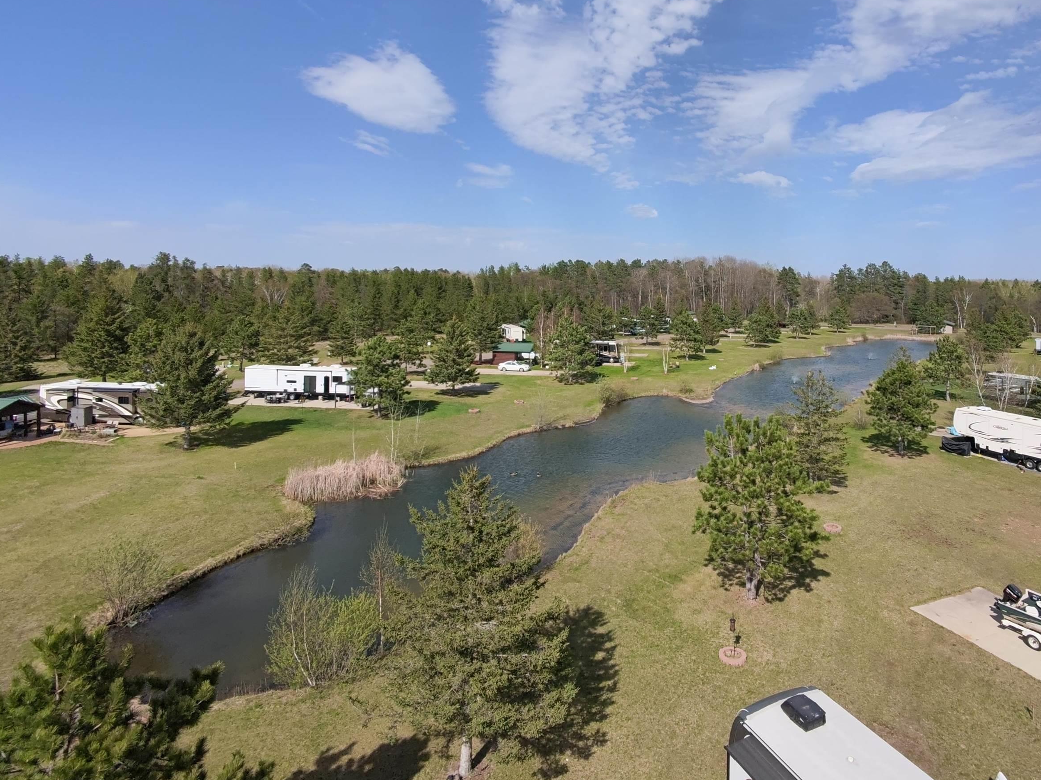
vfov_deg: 62.4
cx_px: 616
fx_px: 631
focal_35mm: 21
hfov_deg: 78.2
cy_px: 285
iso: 101
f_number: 2.55
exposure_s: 1/2011
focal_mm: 16
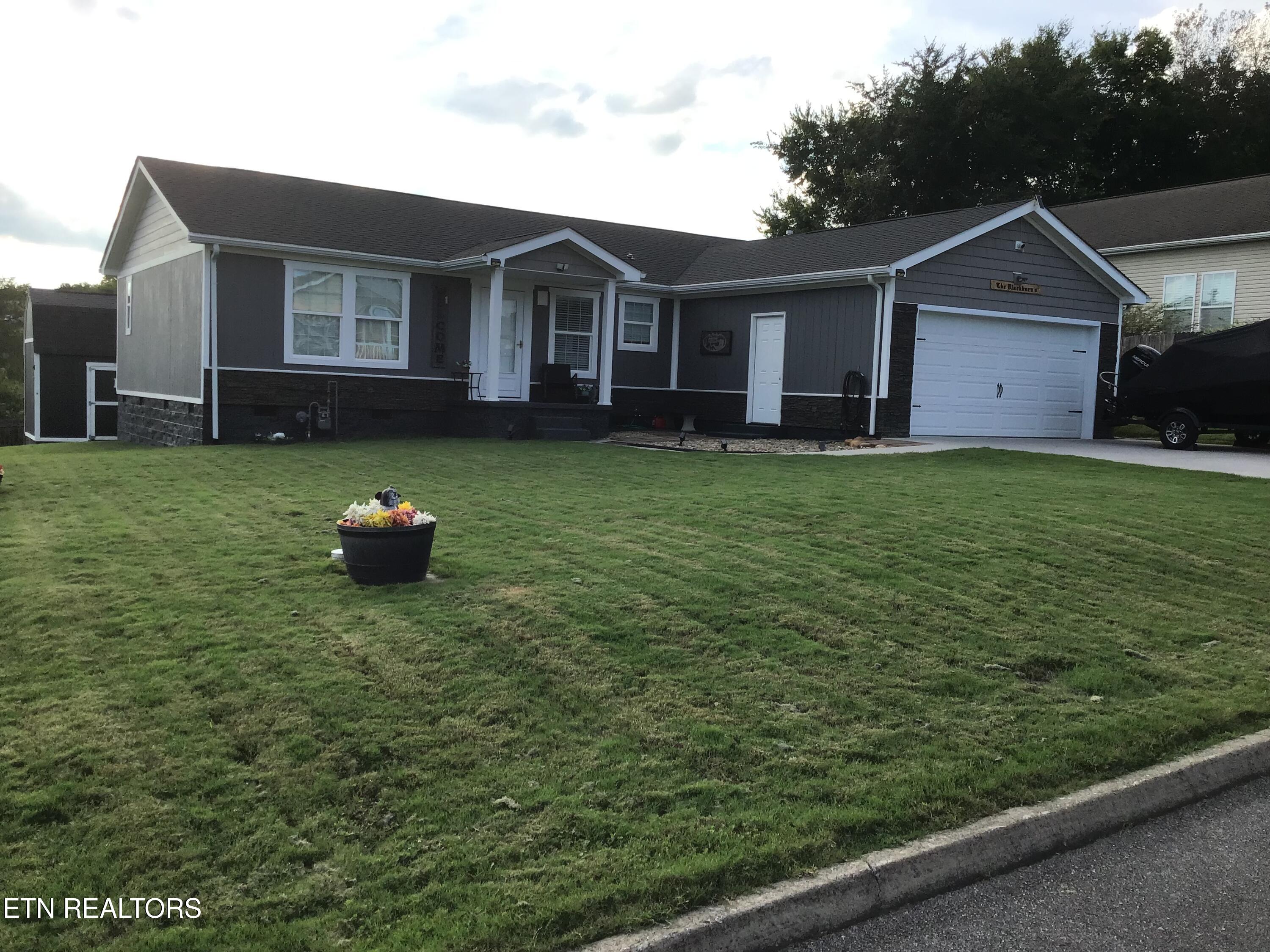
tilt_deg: -3.5
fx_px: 1137
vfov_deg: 45.4
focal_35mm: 31
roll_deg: -2.3
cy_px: 476
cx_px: 635
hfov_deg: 58.4
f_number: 2.4
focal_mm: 3.3
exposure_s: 1/662
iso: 25
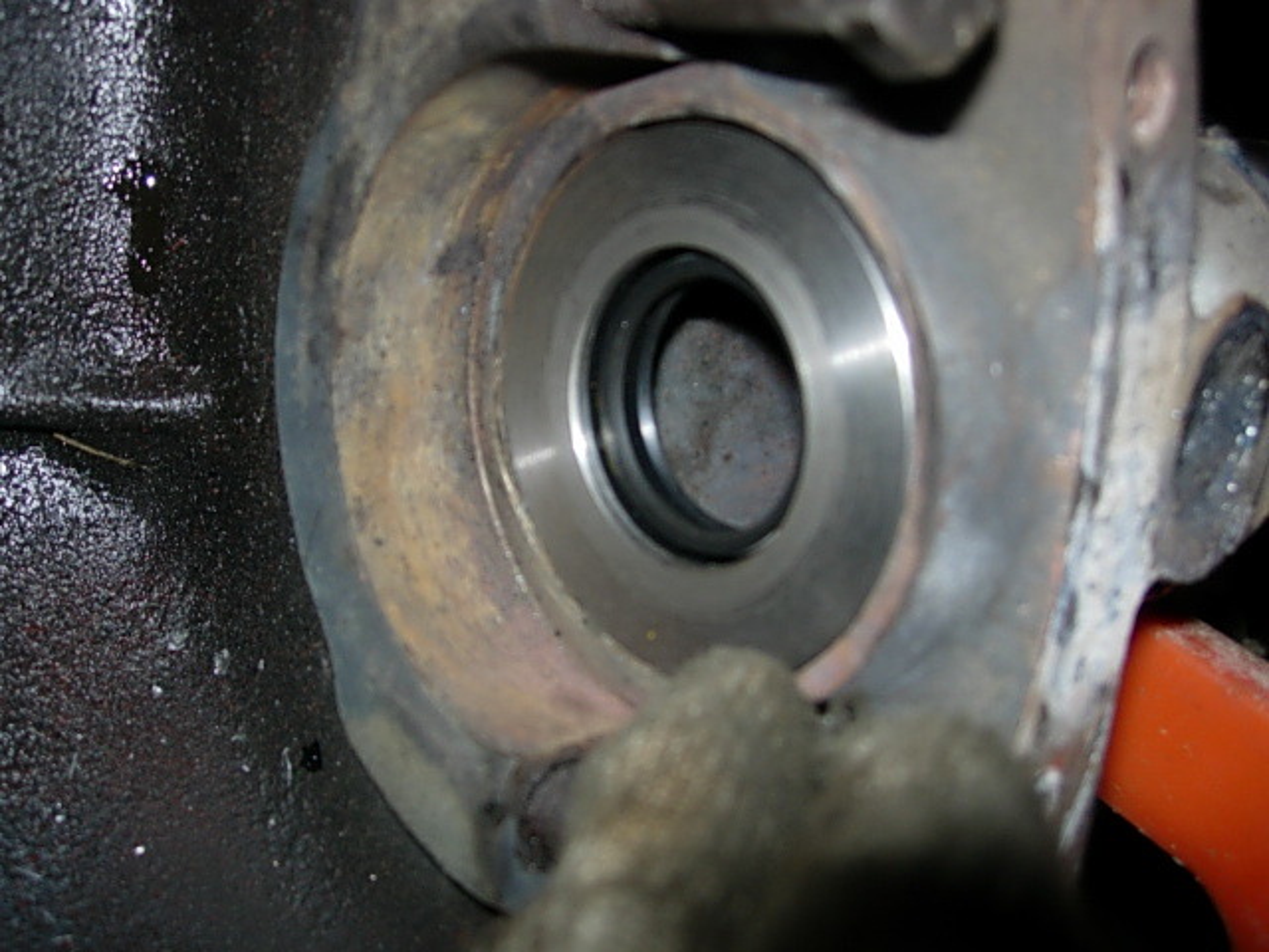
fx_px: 1393
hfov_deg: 49.0
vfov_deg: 37.7
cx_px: 634
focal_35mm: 38
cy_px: 476
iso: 79
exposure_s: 1/64
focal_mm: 7.8
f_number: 2.8
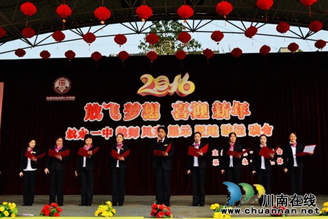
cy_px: 110
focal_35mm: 39
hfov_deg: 49.5
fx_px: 356
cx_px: 164
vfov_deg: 34.3
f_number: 10
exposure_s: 1/250
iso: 400
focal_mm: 26
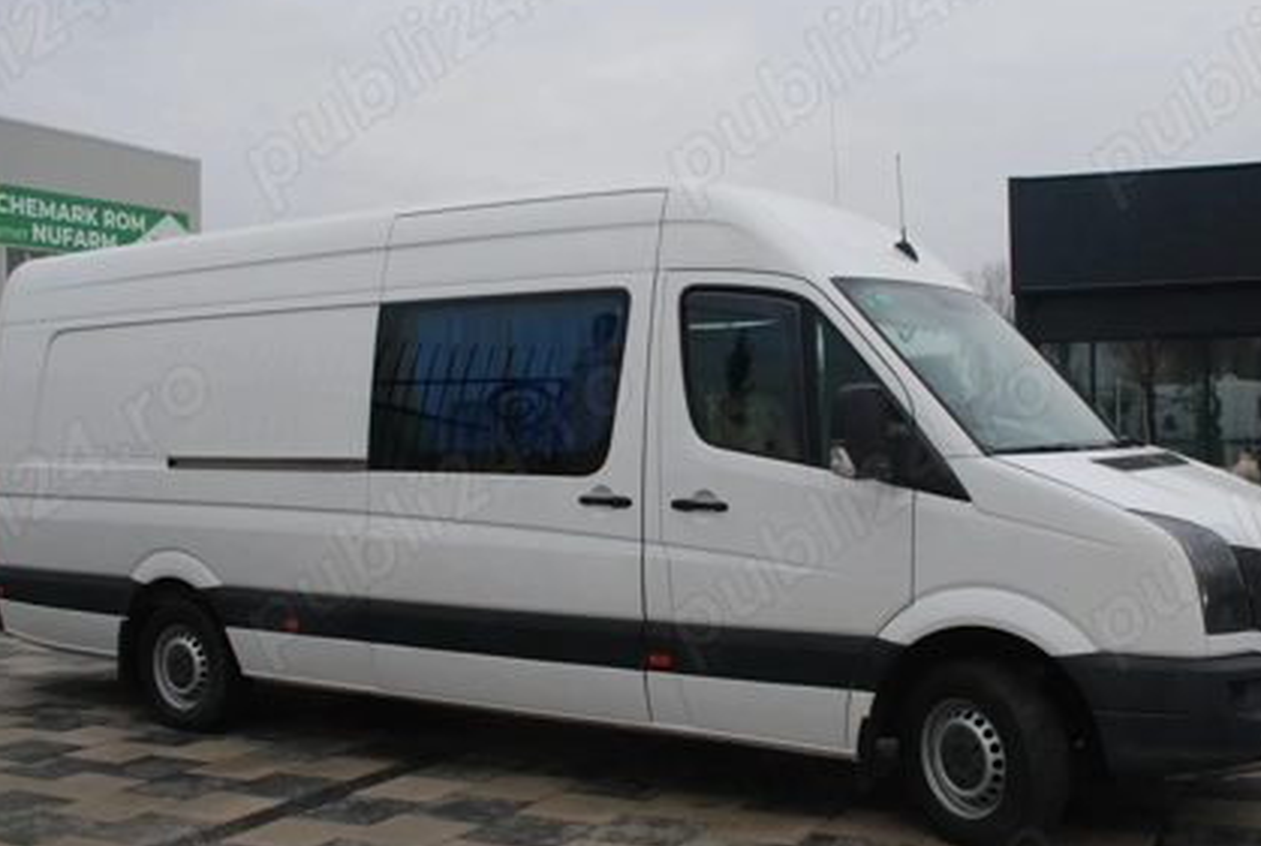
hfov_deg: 45.4
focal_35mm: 43
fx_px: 1509
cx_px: 647
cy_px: 468
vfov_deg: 31.3
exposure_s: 1/500
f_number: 3.8
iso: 200
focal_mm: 20
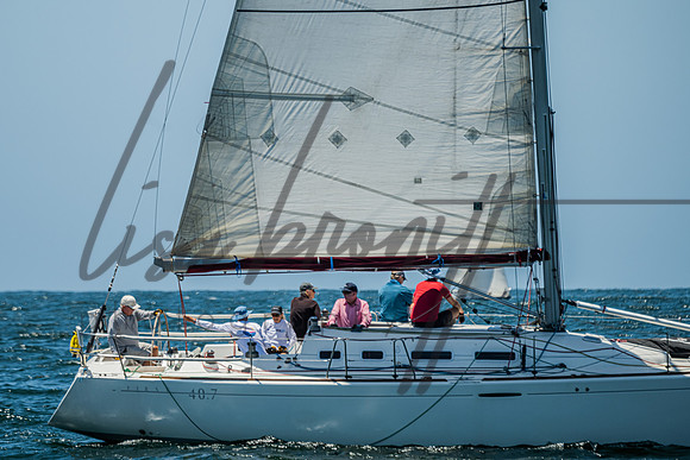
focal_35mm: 489
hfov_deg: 4.2
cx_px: 276
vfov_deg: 2.8
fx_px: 9383
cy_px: 182
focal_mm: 400
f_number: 7.1
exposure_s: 1/800
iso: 320
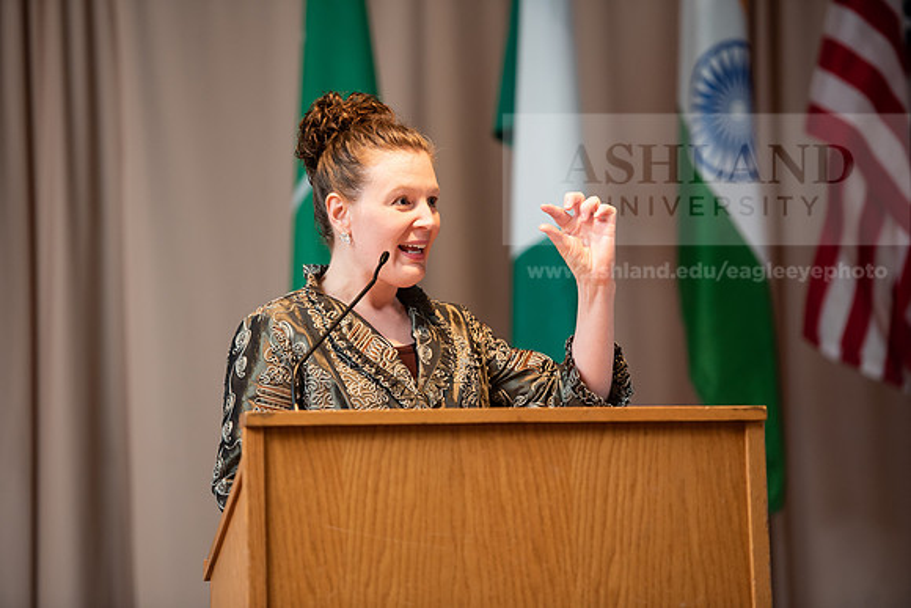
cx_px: 456
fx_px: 4303
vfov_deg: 8.1
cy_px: 304
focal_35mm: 170
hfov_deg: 12.1
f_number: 3.2
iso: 1250
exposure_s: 1/200
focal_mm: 170
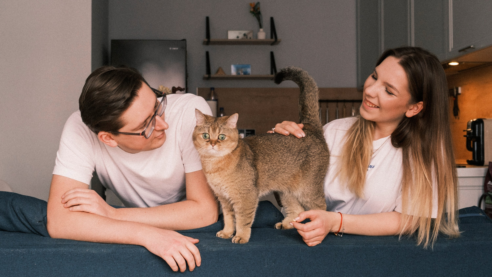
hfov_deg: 41.3
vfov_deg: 24.0
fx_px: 652
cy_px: 130
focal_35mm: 50
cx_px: 215
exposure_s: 1/125
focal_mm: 25.4
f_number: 3.2
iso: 800
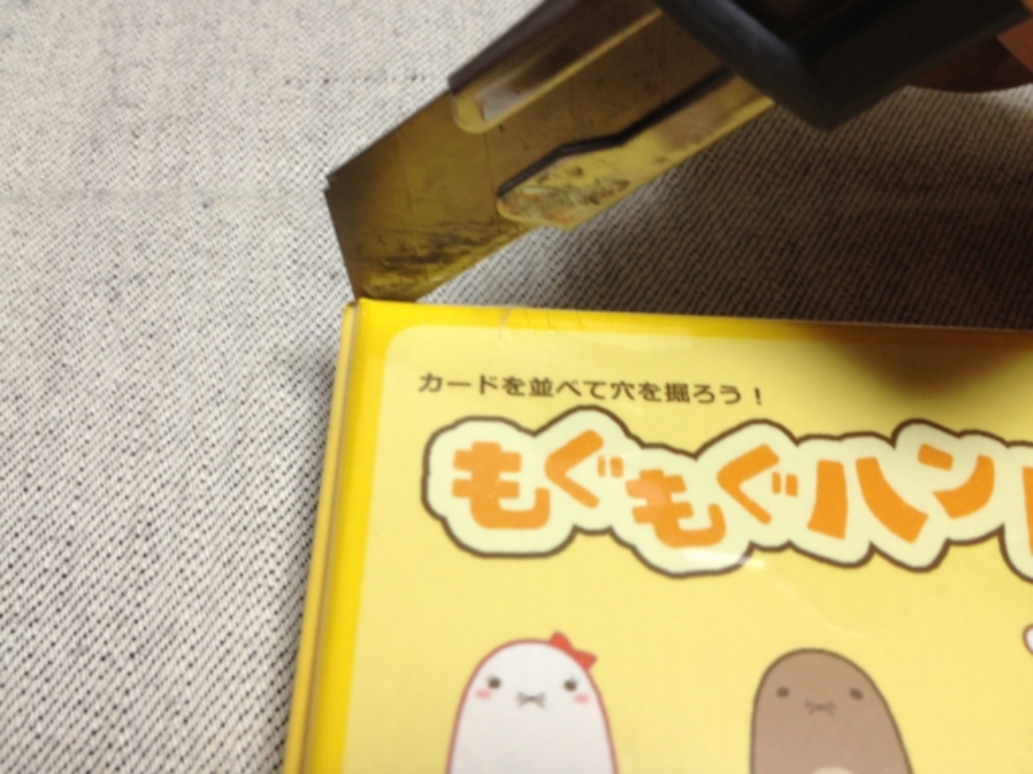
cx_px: 516
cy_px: 387
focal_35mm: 35
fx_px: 1044
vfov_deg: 40.7
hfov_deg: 52.6
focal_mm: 4.28
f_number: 2.4
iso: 80
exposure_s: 1/20
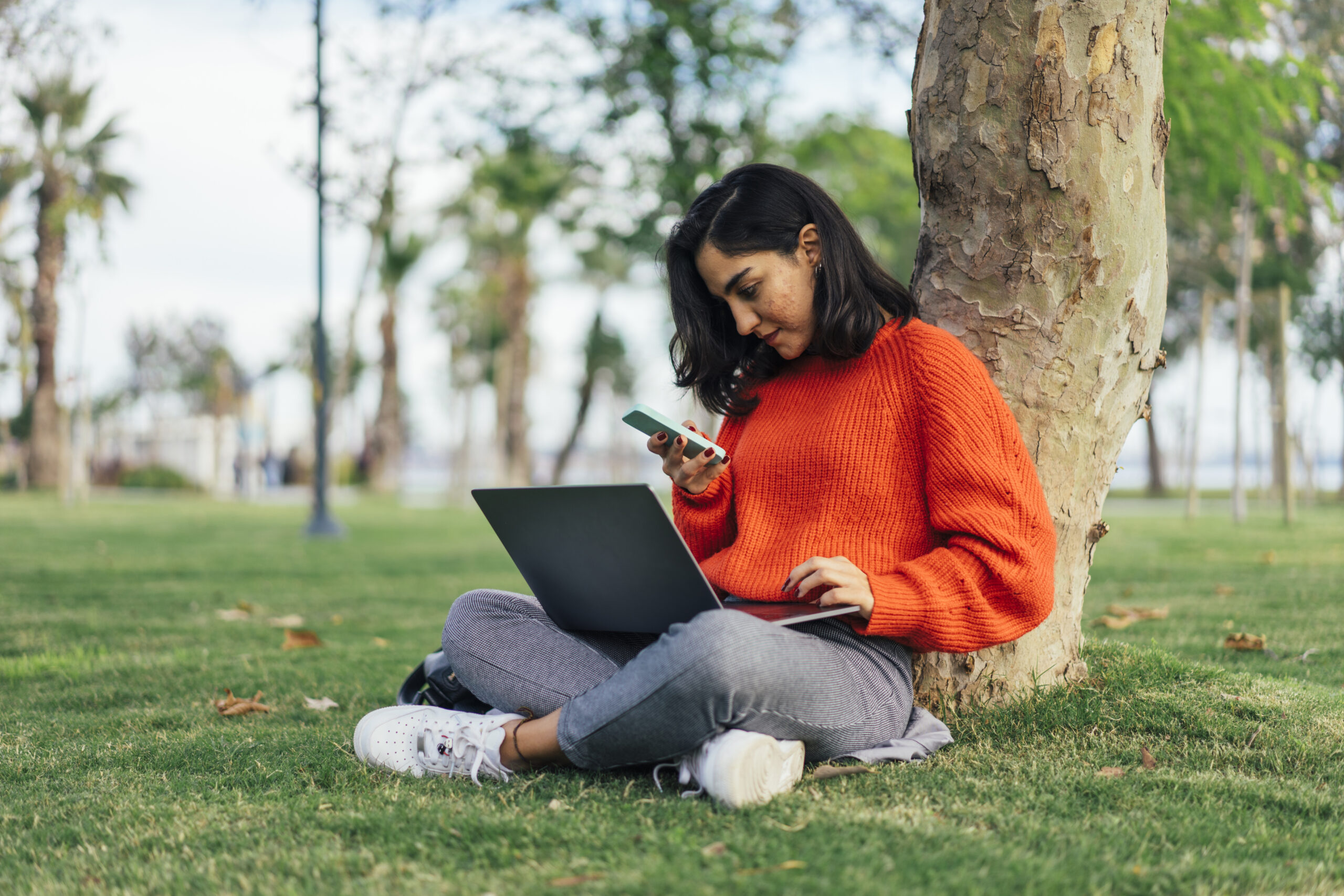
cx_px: 672
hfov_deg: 36.2
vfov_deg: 24.6
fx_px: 2053
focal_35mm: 55
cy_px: 448
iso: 100
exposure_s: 1/1000
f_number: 1.8
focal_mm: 55
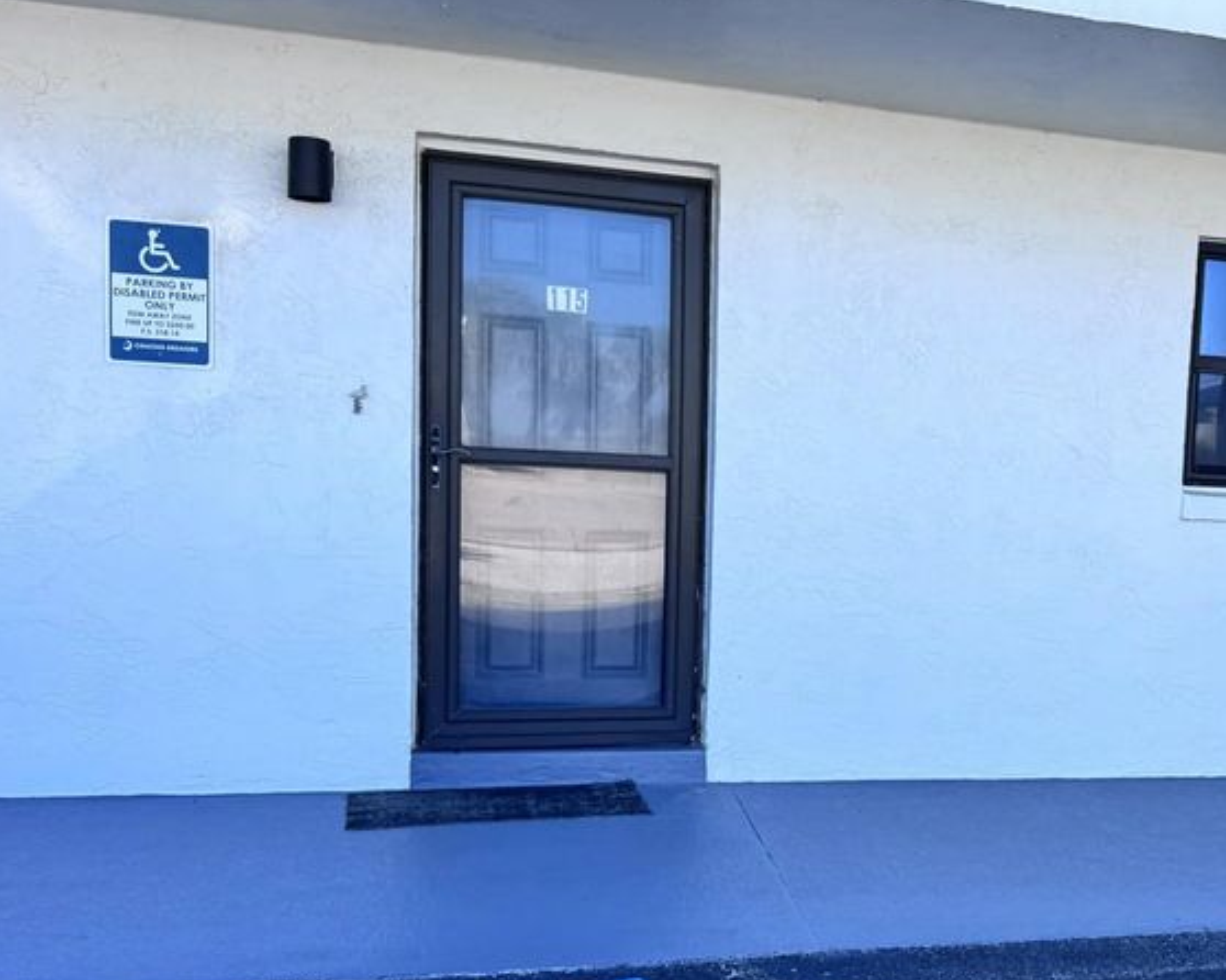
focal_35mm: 43
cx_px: 1037
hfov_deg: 40.5
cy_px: 620
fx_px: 1560
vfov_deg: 34.7
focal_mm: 6.76
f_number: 1.78
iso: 80
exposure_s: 1/1010
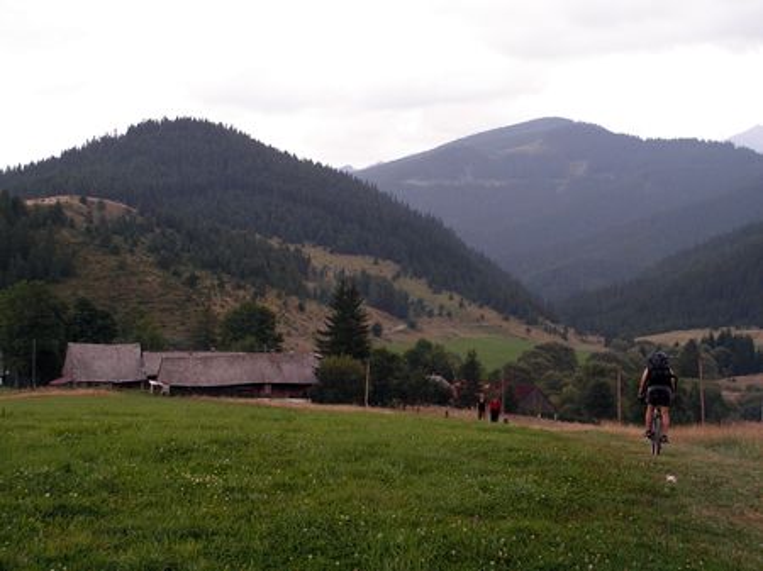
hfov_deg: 31.7
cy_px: 286
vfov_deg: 24.0
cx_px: 382
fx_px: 1344
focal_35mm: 61
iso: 50
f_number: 3.3
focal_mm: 10.2
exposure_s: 1/100
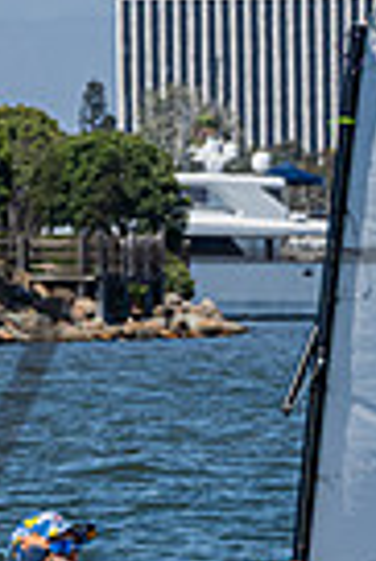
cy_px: 428
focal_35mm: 786
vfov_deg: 2.6
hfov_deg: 1.7
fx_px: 12282
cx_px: -551
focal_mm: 155
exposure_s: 1/1000
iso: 250
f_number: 7.6
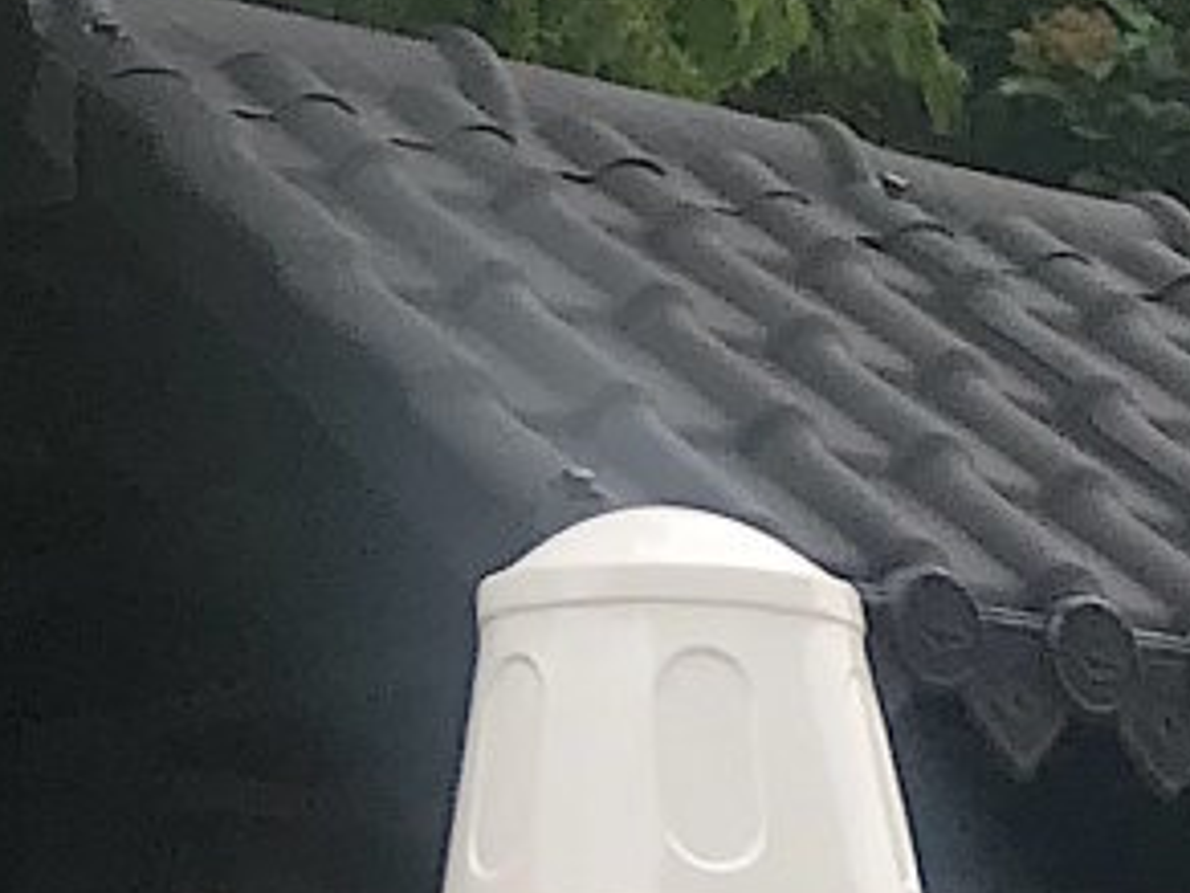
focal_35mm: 184
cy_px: 2740
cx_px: 2193
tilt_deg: -8.8
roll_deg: +1.2
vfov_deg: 7.1
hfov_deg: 10.1
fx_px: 6325
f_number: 1.8
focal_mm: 3.99
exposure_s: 1/466
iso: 20
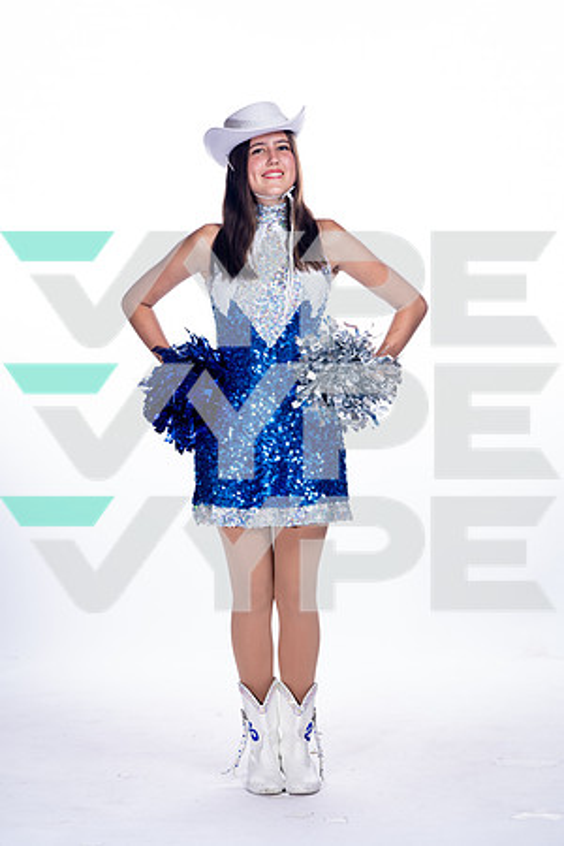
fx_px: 2773
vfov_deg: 17.3
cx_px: 282
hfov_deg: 11.6
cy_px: 423
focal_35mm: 118
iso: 800
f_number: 5.6
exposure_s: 1/250
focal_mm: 118
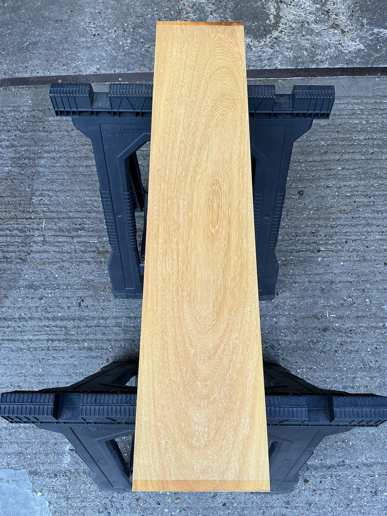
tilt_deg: -67.7
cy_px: 258
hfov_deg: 48.2
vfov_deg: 61.7
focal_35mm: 29
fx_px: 432
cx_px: 194
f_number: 1.8
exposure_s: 1/100
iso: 32
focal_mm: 3
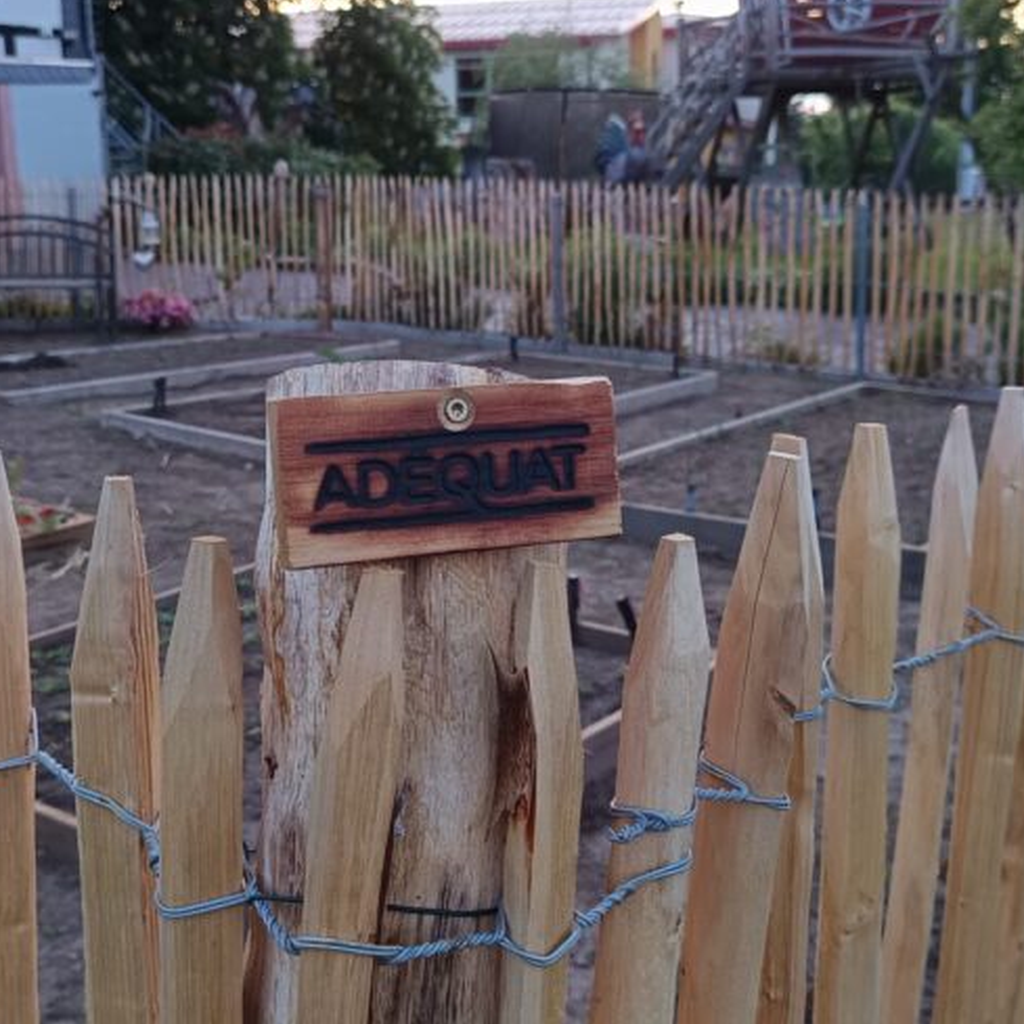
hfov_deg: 39.1
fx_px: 1439
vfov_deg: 39.2
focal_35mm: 43
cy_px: 532
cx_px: 444
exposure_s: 1/50
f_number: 1.7
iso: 787
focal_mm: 5.31
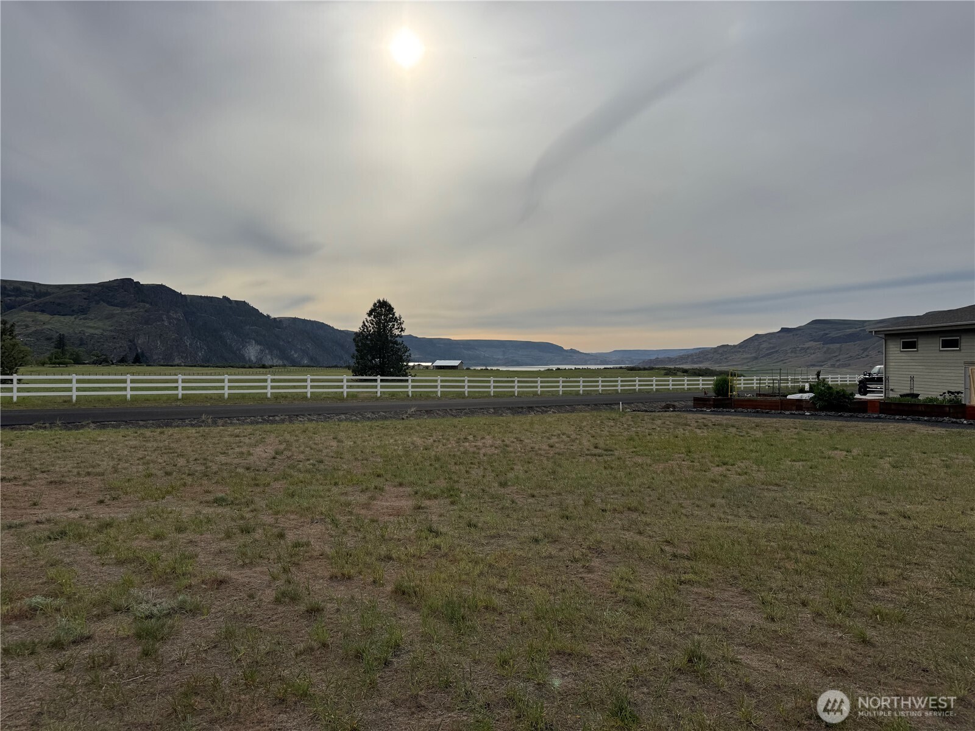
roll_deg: -0.3
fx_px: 676
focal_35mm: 24
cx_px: 488
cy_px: 366
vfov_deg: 56.8
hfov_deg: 71.6
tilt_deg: -1.9
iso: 80
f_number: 1.78
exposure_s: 1/12346
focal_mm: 6.76
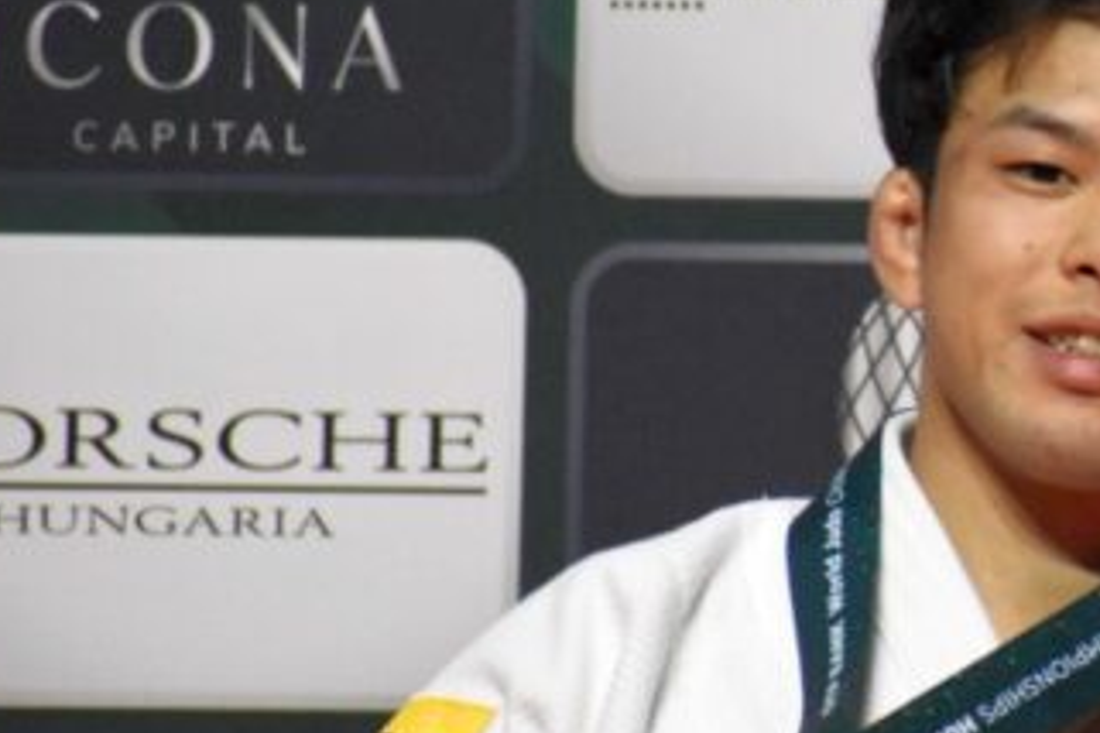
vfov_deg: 1.3
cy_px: 363
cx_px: 1213
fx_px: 32906
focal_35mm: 1077
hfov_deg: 1.9
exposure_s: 1/640
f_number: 7.1
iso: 6400
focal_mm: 300
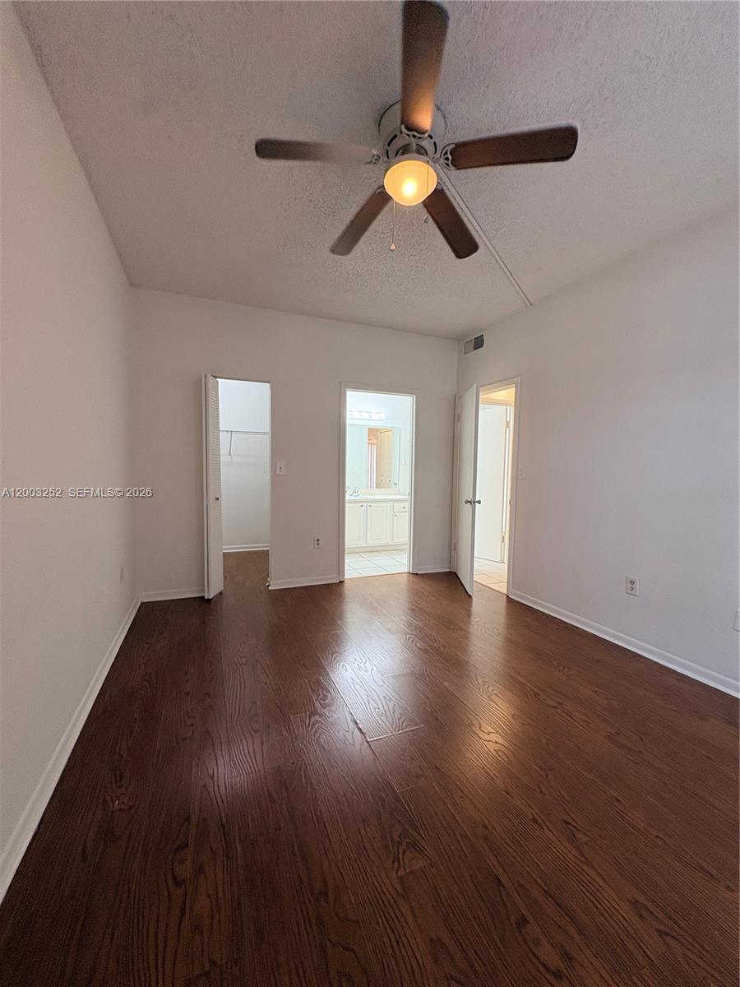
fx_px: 399
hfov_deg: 85.7
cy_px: 494
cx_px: 370
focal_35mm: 14
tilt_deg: -2.3
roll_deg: -0.4
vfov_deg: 102.1
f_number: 2.2
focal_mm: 2.22
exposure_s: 1/60
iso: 160
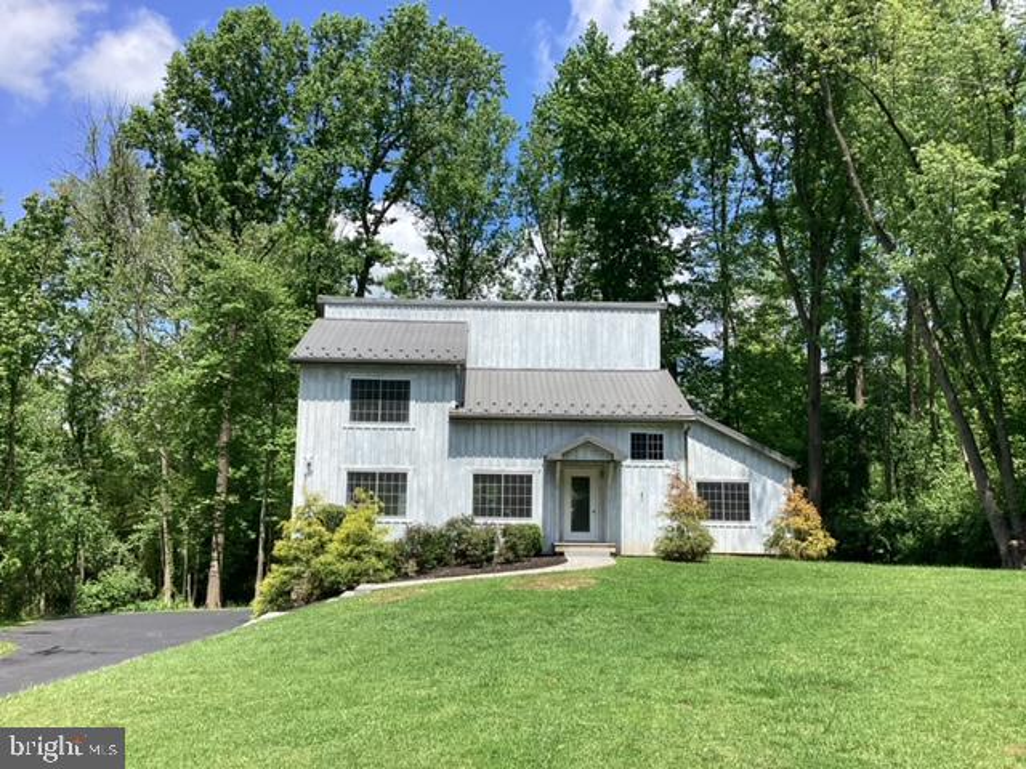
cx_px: 513
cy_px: 384
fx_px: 919
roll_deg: +0.0
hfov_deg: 58.4
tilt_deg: +6.8
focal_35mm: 31
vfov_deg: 45.4
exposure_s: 1/959
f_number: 2.4
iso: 25
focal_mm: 3.3
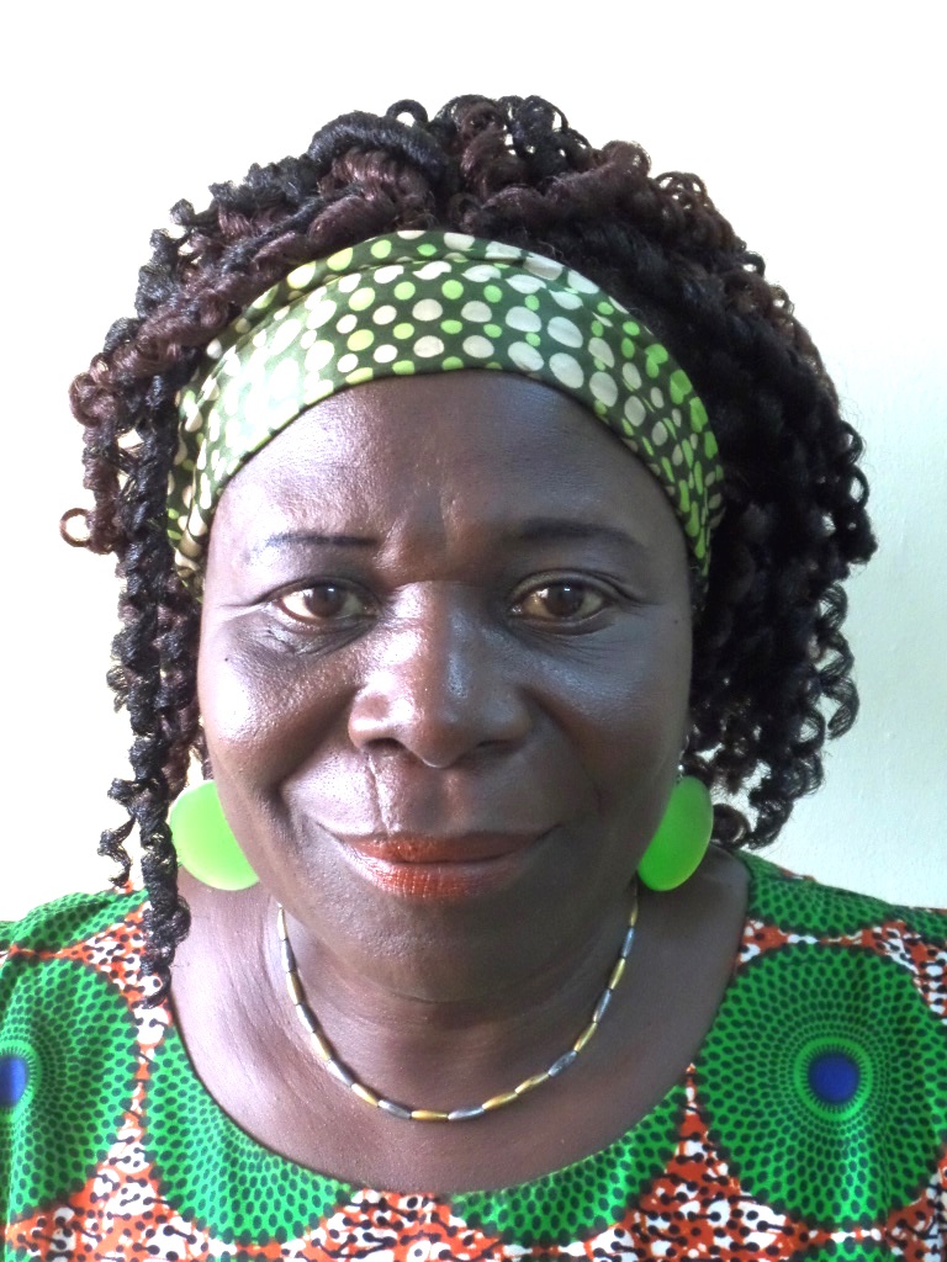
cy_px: 631
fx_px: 1897
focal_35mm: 52
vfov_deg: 36.8
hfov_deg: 28.0
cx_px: 474
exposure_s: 1/30
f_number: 3.4
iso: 800
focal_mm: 9.2
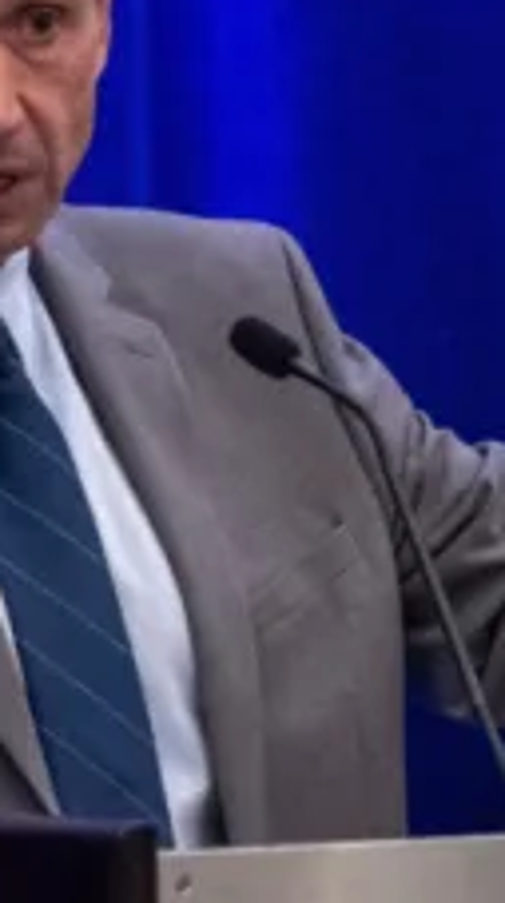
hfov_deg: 1.5
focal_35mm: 826
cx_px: 885
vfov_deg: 2.6
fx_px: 19744
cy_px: 656
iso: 6400
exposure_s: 1/200
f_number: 4.8
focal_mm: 158.8
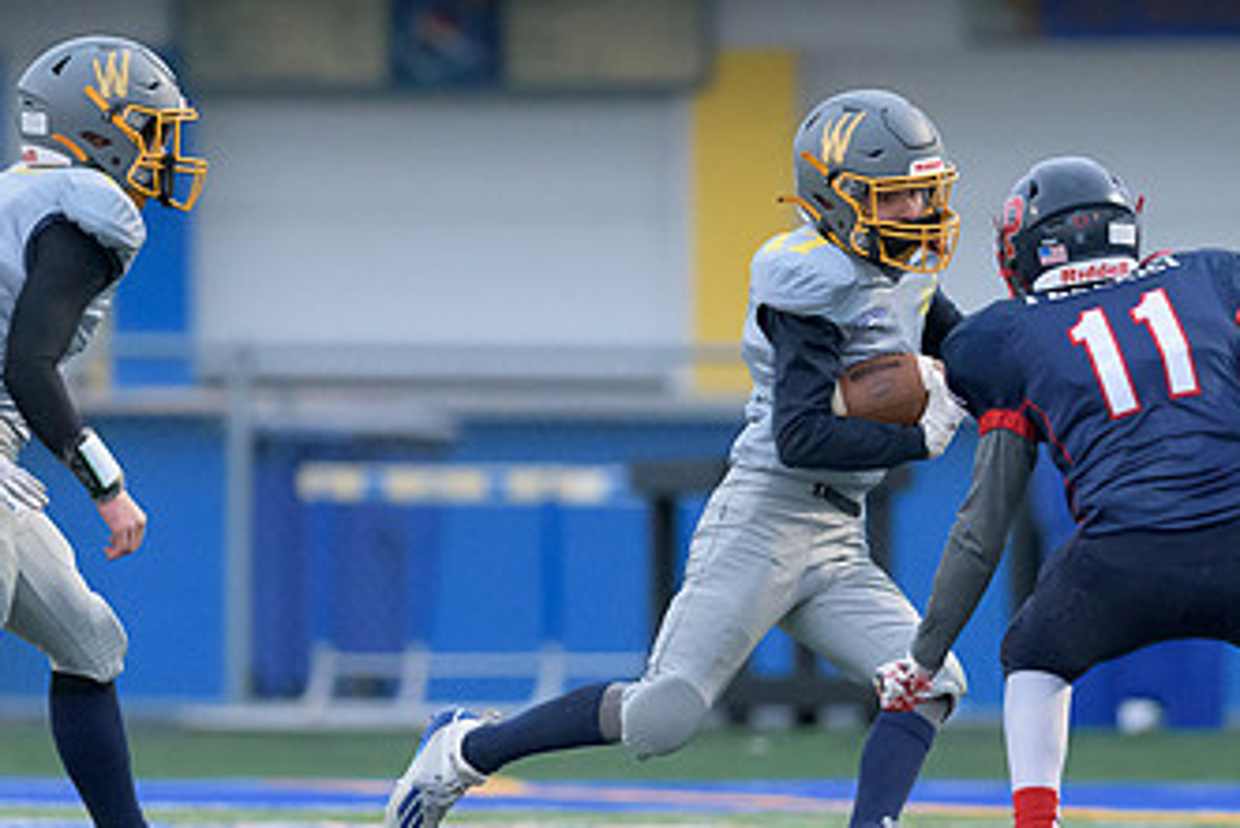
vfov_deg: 1.0
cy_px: 428
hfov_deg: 1.5
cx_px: 750
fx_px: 46242
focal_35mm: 1342
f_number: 4
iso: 6400
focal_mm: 500
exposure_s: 1/2000
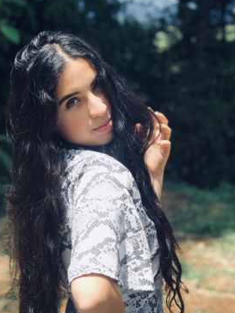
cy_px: 192
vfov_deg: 20.8
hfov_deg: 15.7
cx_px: 100
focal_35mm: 94
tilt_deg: -9.9
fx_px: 851
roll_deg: +2.0
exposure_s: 1/499
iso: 20
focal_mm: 6.6
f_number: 2.8
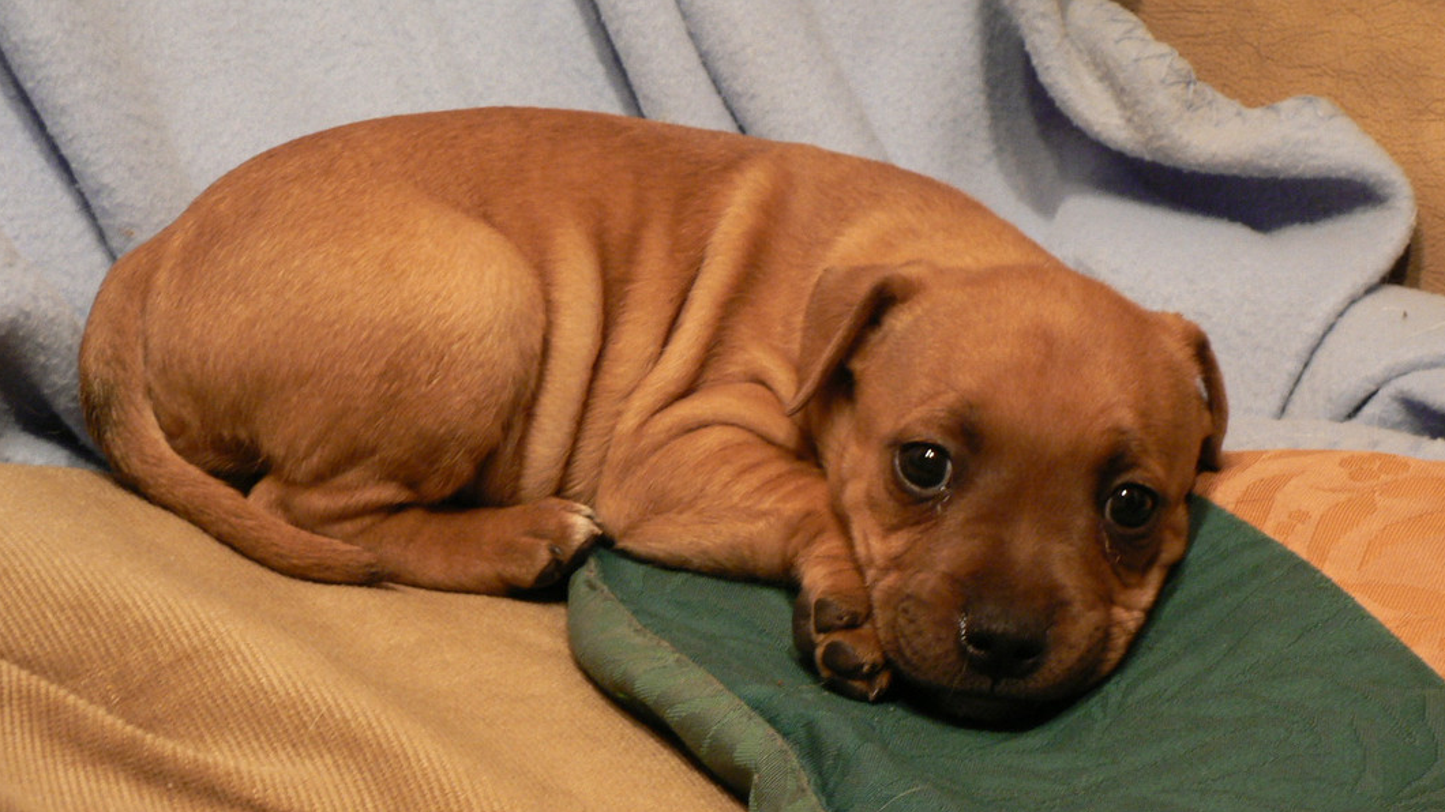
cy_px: 522
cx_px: 720
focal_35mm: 114
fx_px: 4368
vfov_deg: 10.6
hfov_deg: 18.8
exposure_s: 1/8
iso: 200
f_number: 3.2
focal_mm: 17.3
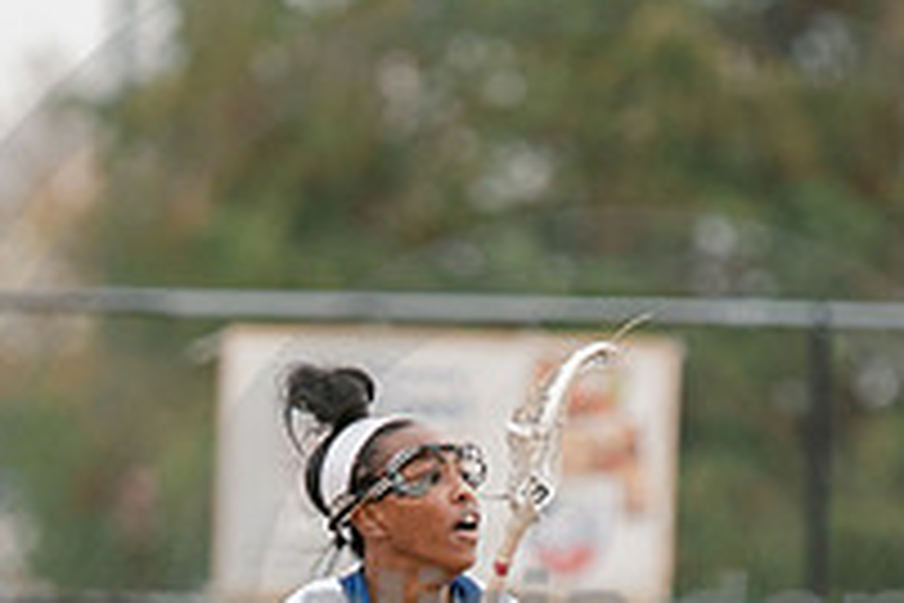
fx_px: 28047
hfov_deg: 1.8
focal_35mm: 1117
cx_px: 464
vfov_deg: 1.2
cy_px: 1011
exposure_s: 1/1250
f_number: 2.8
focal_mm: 200
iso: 320
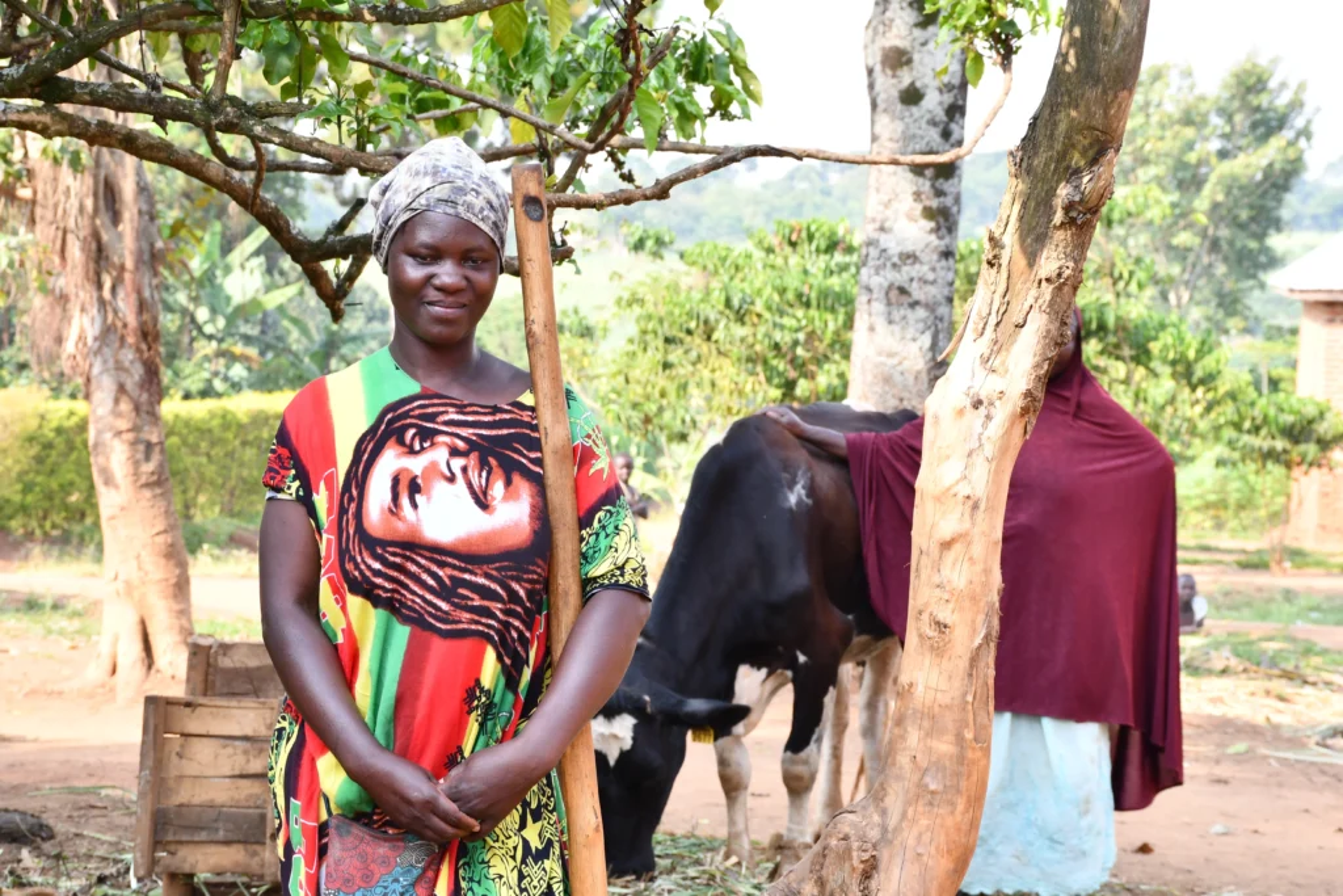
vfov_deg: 14.7
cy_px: 448
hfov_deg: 21.9
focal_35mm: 93
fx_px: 3470
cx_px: 672
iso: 400
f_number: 9
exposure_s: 1/100
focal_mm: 62
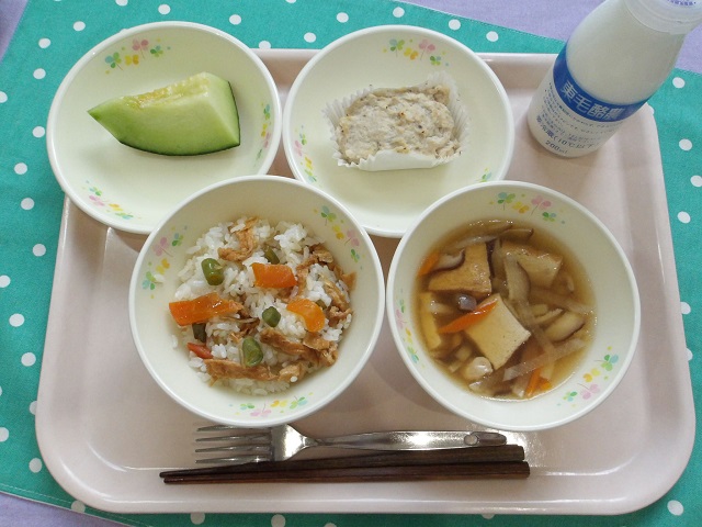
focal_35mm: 27
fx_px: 548
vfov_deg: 51.4
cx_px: 351
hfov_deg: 65.3
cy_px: 264
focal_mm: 4.9
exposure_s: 1/60
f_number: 10.4
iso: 770
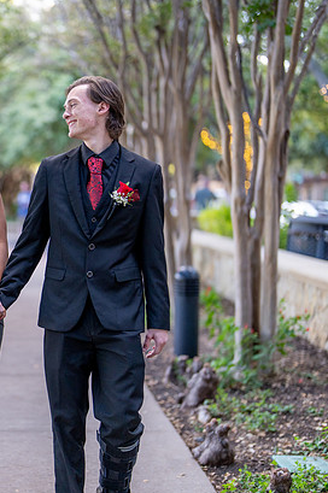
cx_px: 22
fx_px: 1040
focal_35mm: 76
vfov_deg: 26.7
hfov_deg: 17.6
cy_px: 247
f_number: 1.2
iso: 320
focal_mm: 50
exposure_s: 1/1000
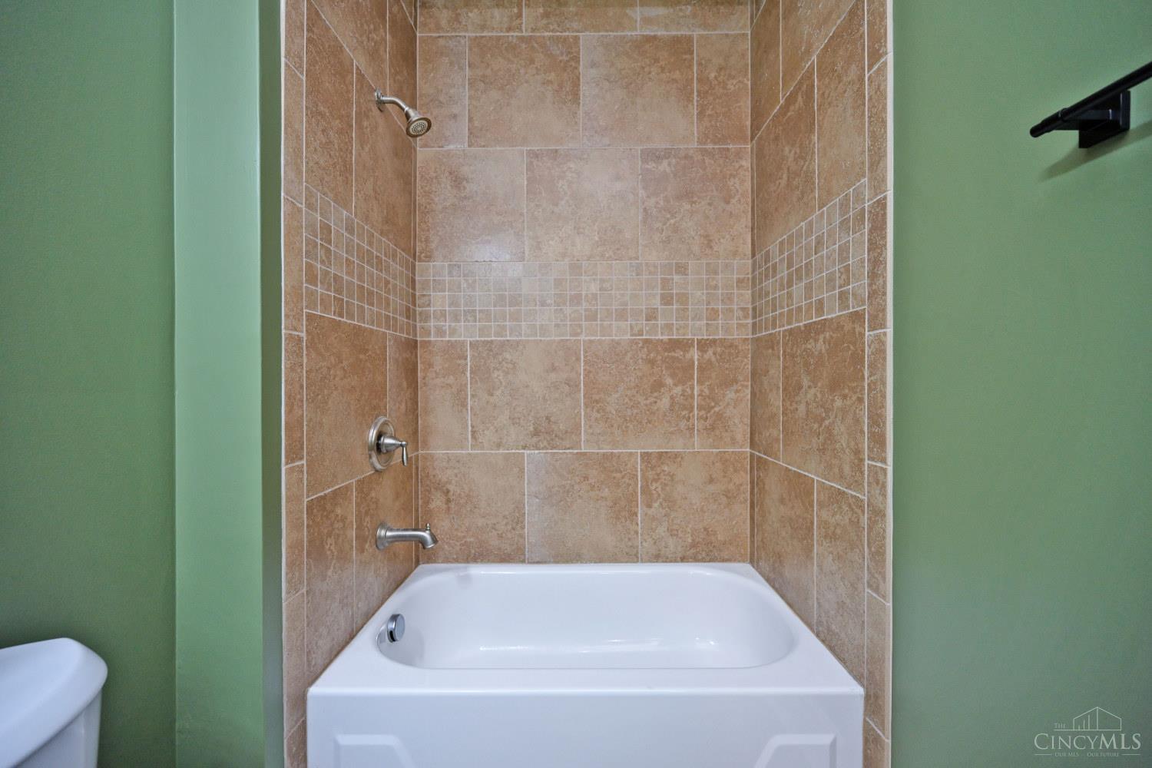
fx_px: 448
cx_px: 576
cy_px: 384
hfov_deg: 104.3
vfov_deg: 81.2
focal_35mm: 14
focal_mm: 14
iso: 1100
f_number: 4
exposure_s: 1/60
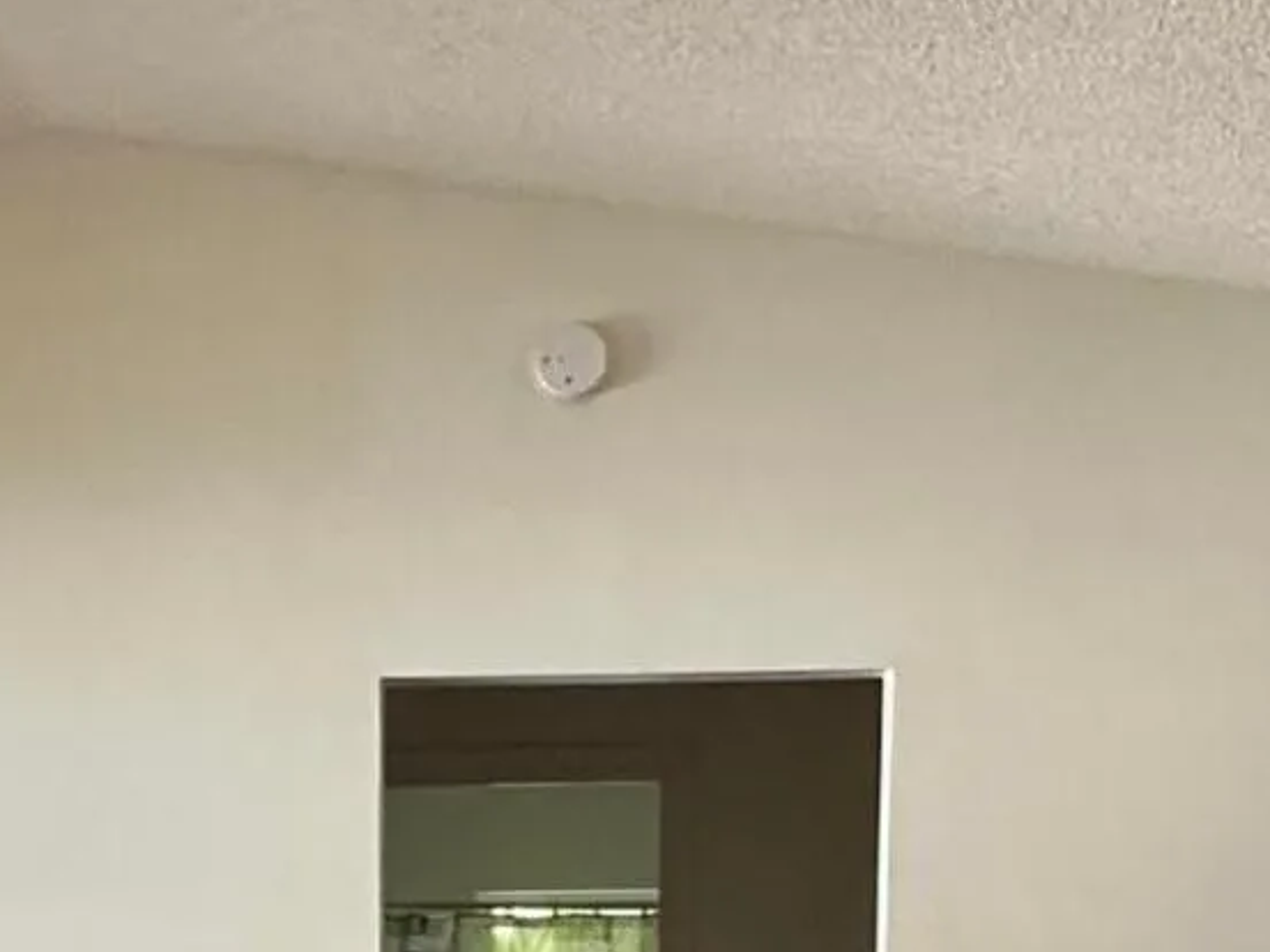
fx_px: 2678
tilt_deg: -6.7
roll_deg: -0.1
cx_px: 239
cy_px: 1375
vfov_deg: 18.2
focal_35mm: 73
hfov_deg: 26.2
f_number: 2.2
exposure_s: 1/60
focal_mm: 2.22
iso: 400
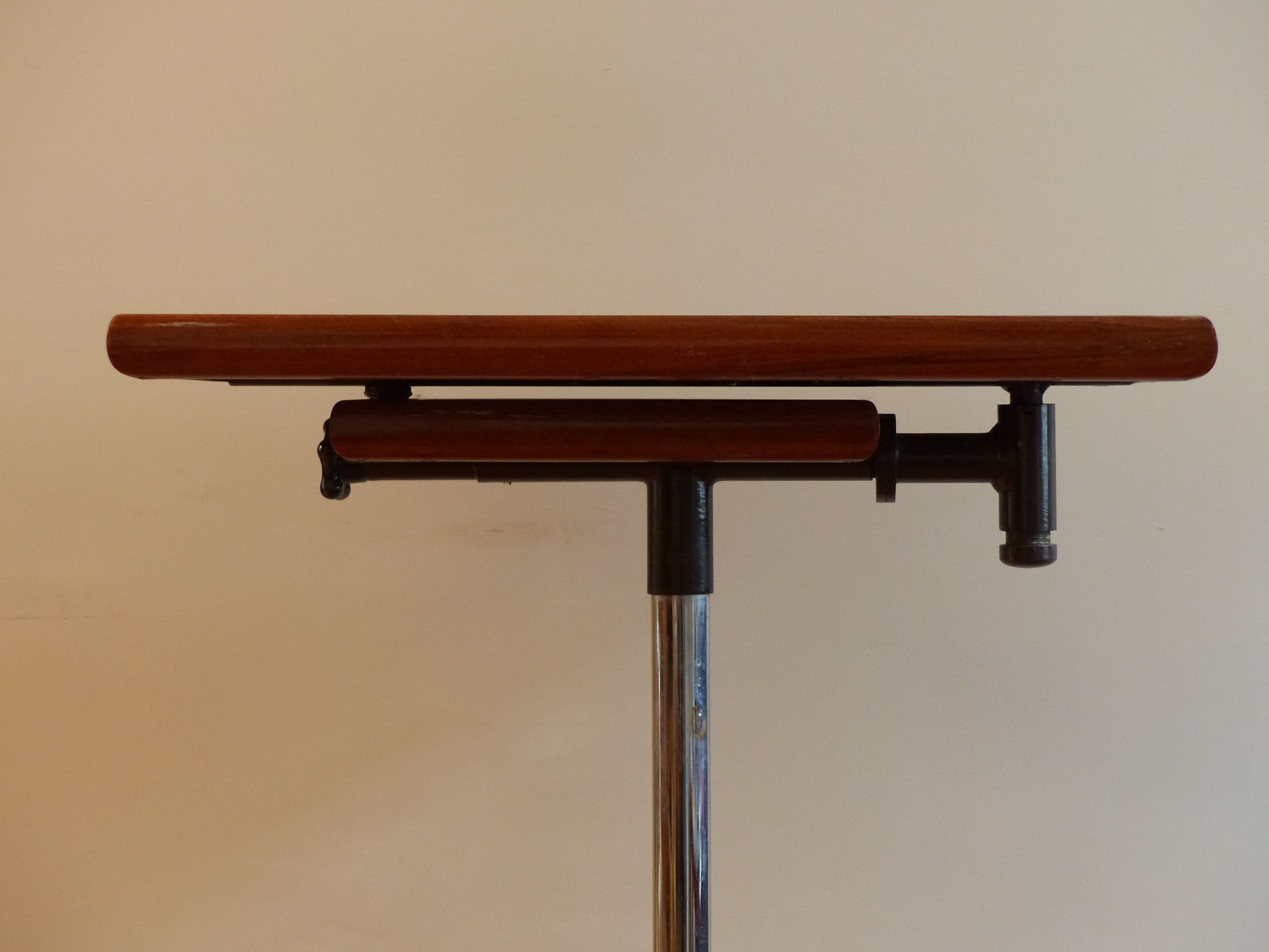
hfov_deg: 26.0
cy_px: 476
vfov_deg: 19.6
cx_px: 634
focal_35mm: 75
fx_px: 2749
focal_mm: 13.5
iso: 400
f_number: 2.8
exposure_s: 1/15
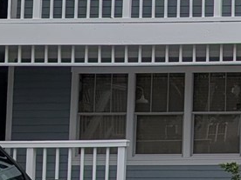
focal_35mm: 139
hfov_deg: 13.3
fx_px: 968
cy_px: -4
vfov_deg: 10.6
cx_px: 381
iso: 20
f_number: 1.68
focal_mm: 6.9
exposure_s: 1/2174
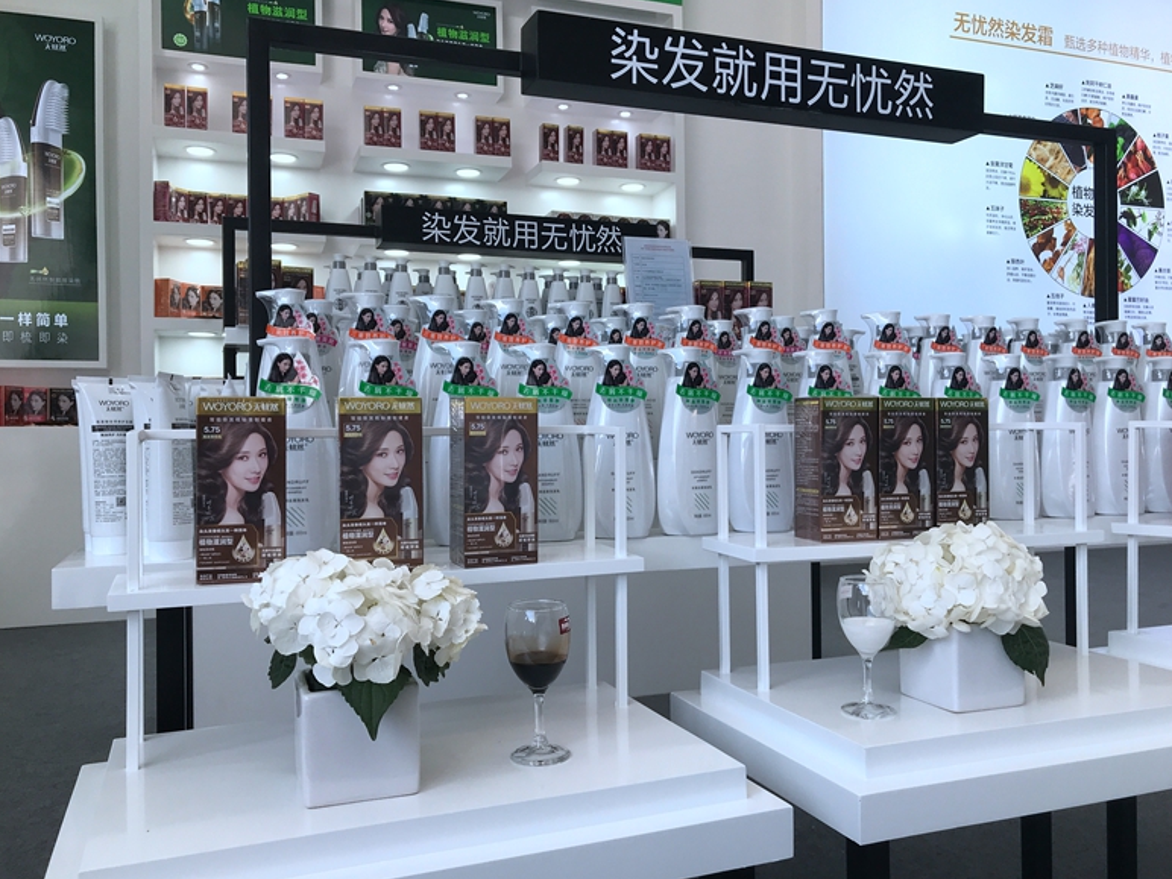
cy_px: 437
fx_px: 982
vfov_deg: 48.2
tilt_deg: +1.4
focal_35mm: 29
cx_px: 595
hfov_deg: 61.7
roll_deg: +0.7
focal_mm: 3.99
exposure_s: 1/359
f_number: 1.8
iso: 20
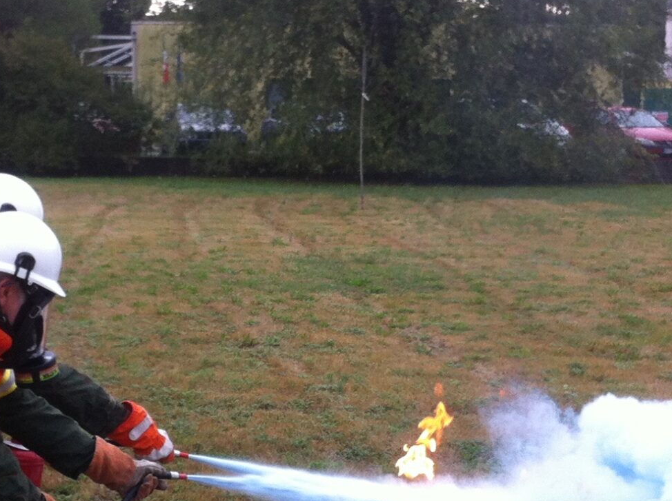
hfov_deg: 21.3
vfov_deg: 16.0
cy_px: 286
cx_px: 288
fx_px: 1783
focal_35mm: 92
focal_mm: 3.85
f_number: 2.8
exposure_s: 1/193
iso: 80
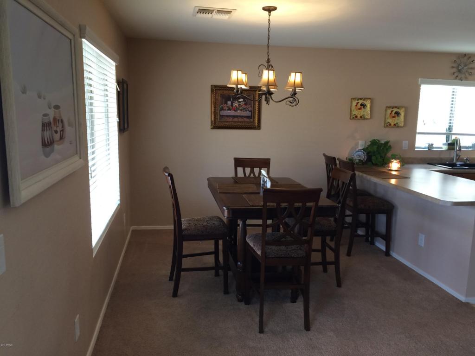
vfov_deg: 48.2
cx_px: 238
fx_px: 398
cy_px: 178
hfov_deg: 61.7
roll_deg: -0.9
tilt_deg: -11.6
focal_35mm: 29
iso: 40
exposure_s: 1/30
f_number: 2.2
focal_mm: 4.15
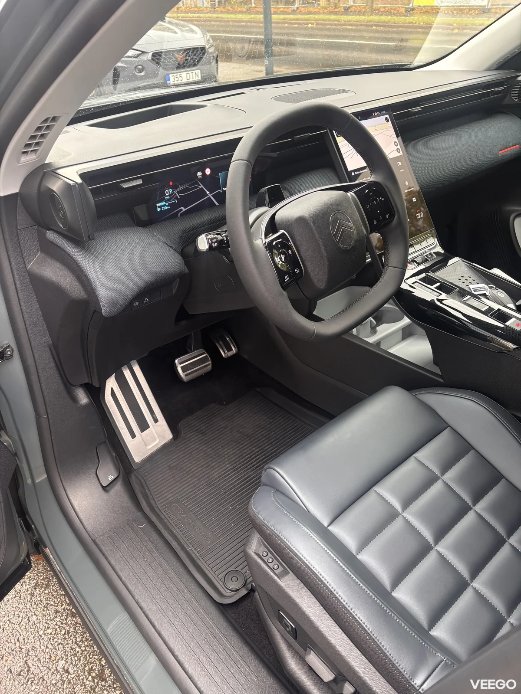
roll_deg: +3.0
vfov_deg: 67.3
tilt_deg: -34.3
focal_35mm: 26
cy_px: 347
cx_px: 260
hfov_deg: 53.1
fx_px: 522
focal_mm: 5.96
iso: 125
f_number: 1.6
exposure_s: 1/120
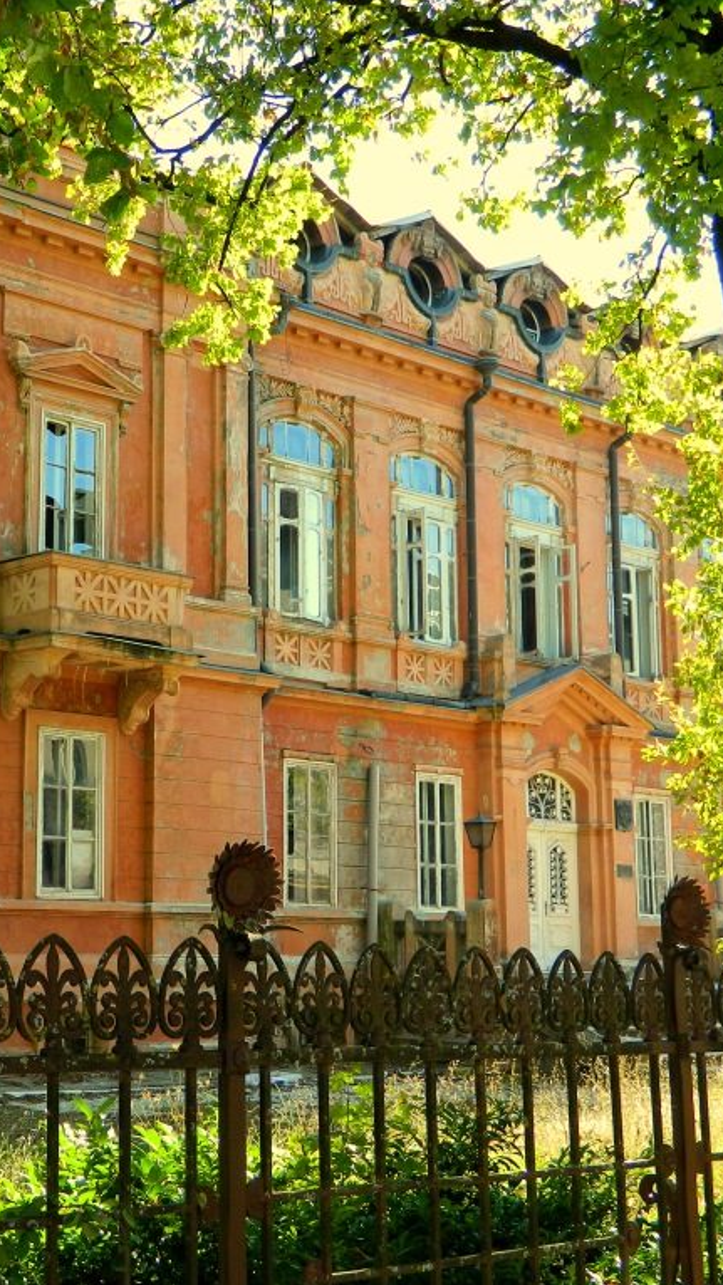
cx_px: 102
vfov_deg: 40.6
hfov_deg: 23.0
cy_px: 642
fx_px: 1738
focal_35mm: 51
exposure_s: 1/100
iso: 80
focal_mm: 6.2
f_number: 3.3
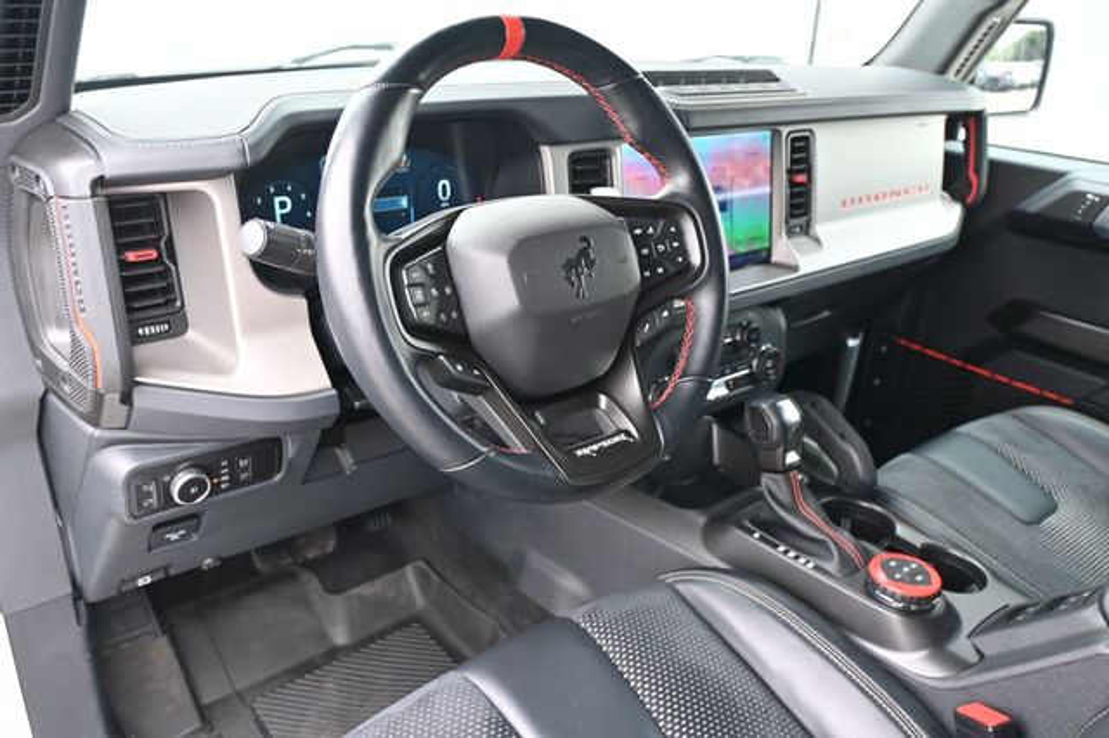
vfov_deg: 43.6
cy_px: 369
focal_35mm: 30
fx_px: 924
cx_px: 554
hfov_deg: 62.0
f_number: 3.8
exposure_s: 1/125
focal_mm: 20
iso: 450
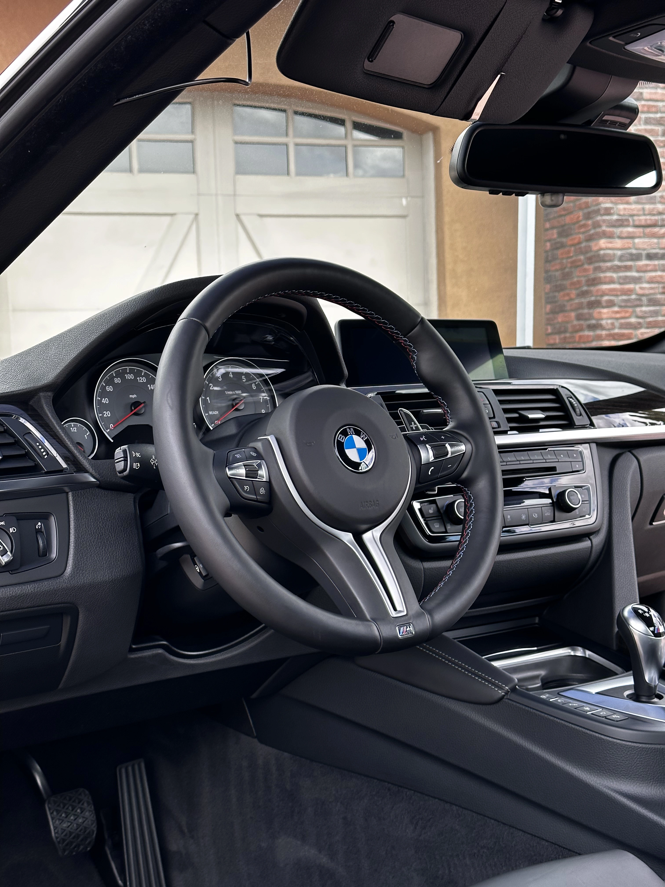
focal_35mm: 48
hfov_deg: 30.3
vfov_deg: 39.7
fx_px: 1229
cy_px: 444
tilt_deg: -3.4
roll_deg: +1.9
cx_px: 332
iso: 64
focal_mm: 6.86
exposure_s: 1/330
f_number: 1.78
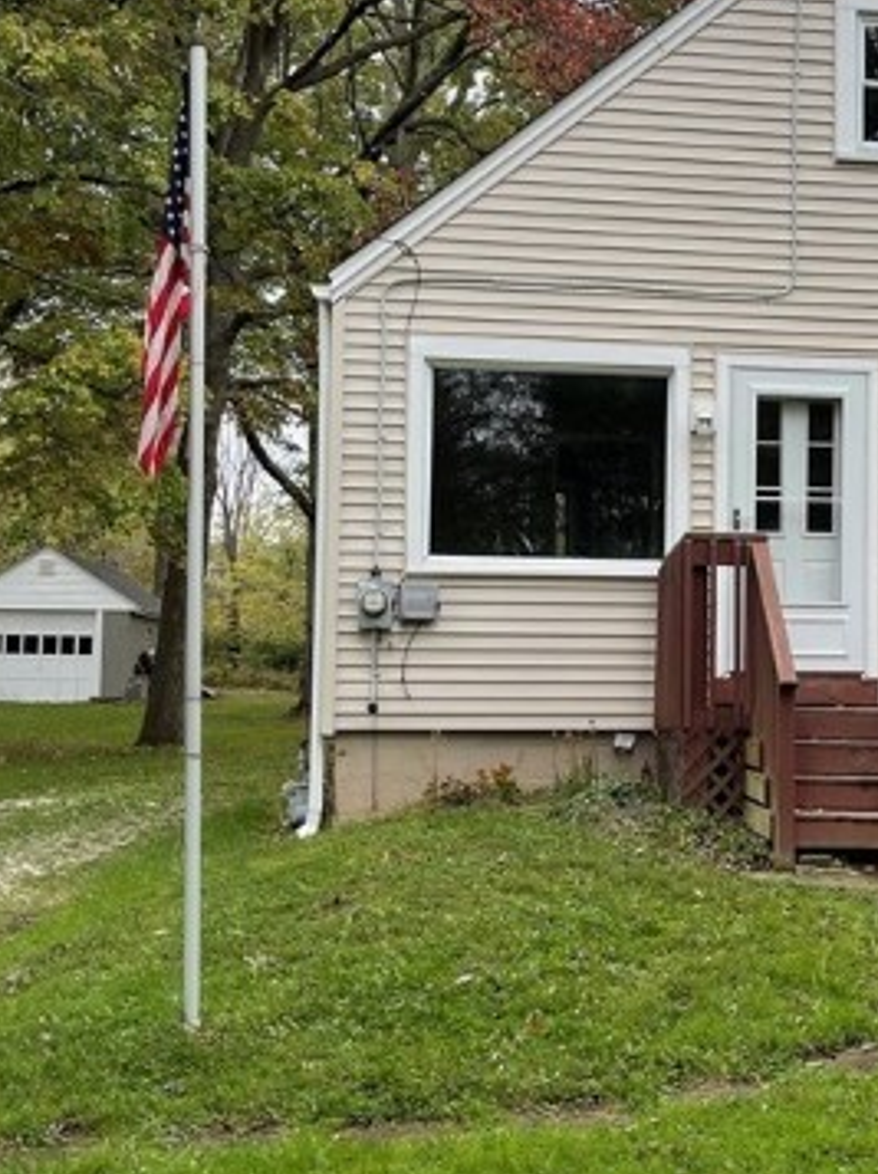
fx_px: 1897
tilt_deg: +3.3
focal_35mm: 56
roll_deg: -0.6
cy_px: 536
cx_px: 825
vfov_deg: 34.4
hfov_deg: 25.1
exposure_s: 1/770
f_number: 1.6
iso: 32
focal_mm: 5.1
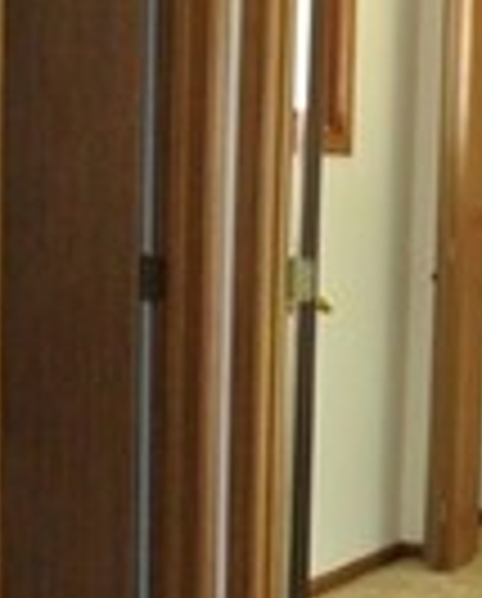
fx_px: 1742
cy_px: 562
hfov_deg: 15.5
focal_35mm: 98
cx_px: 475
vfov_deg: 19.1
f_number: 3.5
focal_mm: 11
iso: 2000
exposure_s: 1/60
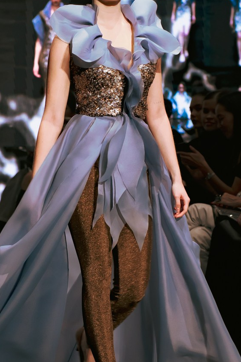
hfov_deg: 8.0
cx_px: 108
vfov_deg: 12.0
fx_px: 1718
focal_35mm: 171
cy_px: 207
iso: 1600
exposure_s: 1/200
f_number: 3.5
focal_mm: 75
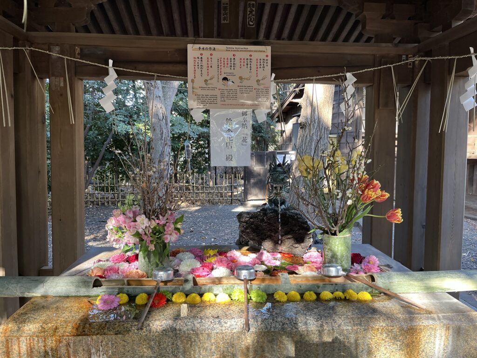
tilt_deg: -5.1
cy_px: 179
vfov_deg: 53.1
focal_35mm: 26
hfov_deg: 67.3
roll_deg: -1.1
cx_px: 238
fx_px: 358
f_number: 1.6
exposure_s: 1/121
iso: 125
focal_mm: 5.1
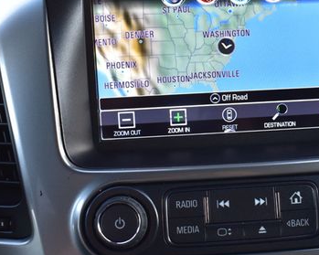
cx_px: 238
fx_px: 585
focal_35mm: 62
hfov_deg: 30.0
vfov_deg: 24.6
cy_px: 122
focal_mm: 24
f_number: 7.1
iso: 400
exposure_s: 1/30
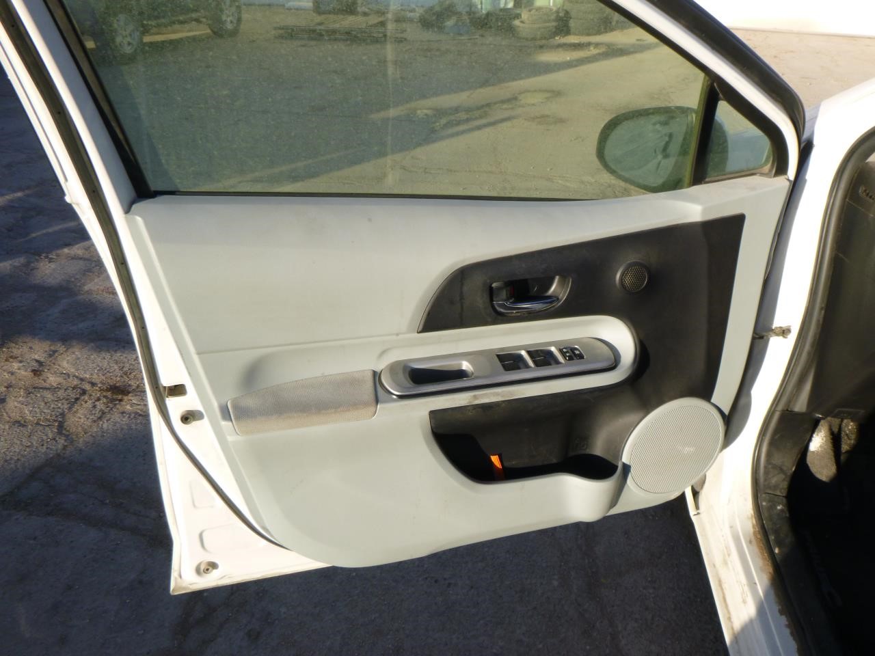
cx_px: 438
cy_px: 328
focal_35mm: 25
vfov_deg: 54.9
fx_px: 632
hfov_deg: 69.4
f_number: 3.9
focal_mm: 4.5
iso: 100
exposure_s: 1/250
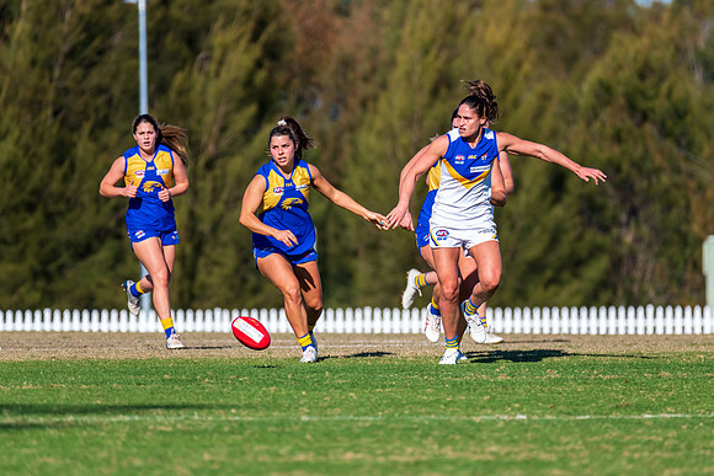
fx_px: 10608
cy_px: 225
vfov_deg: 2.6
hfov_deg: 3.9
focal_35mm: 535
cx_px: 376
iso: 800
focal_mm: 500
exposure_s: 1/2000
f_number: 8
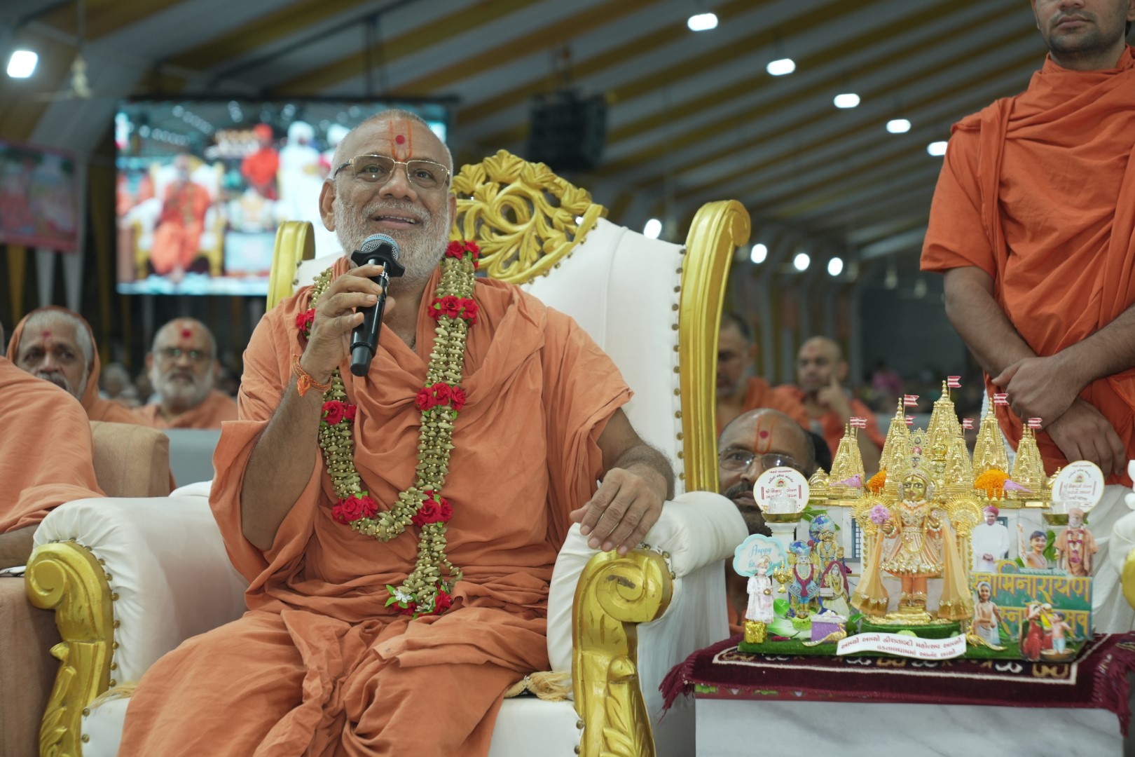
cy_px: 378
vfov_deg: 19.5
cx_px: 568
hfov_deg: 28.8
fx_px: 2207
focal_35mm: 70
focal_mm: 70
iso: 640
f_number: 4
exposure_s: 1/160
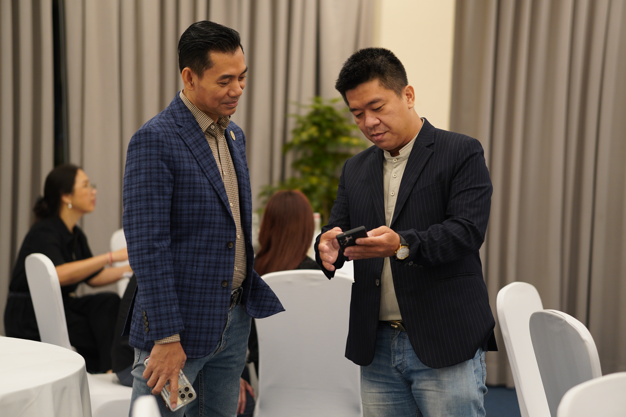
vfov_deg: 16.3
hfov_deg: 24.2
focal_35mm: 84
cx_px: 313
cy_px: 208
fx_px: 1461
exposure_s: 1/100
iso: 200
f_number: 1.4
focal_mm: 56
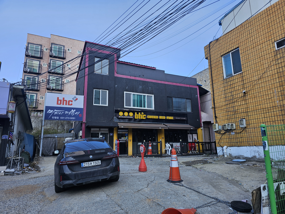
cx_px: 142
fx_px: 189
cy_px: 107
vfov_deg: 58.9
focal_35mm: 23
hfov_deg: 73.9
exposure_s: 1/143
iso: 10
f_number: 1.7
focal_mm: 6.3
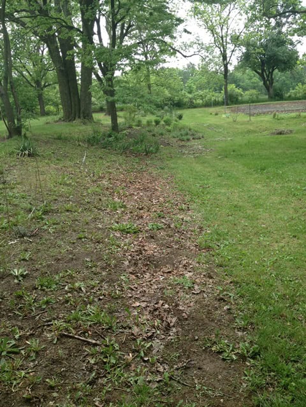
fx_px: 413
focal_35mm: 35
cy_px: 204
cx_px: 153
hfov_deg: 40.7
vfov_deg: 52.6
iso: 50
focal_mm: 4.3
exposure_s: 1/178
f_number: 2.4
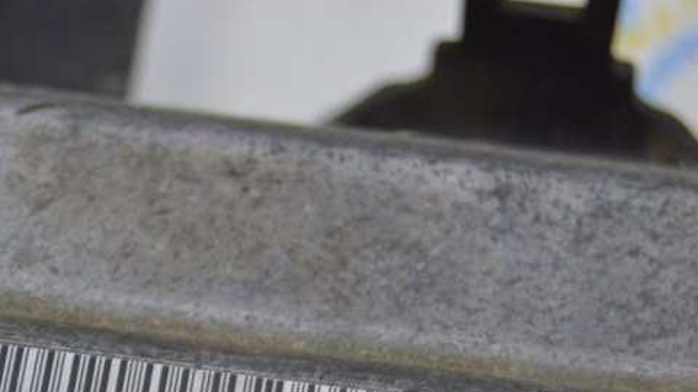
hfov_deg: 11.7
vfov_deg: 6.6
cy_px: 420
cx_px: 279
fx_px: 3408
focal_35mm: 184
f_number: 5.6
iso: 400
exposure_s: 1/20
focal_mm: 55
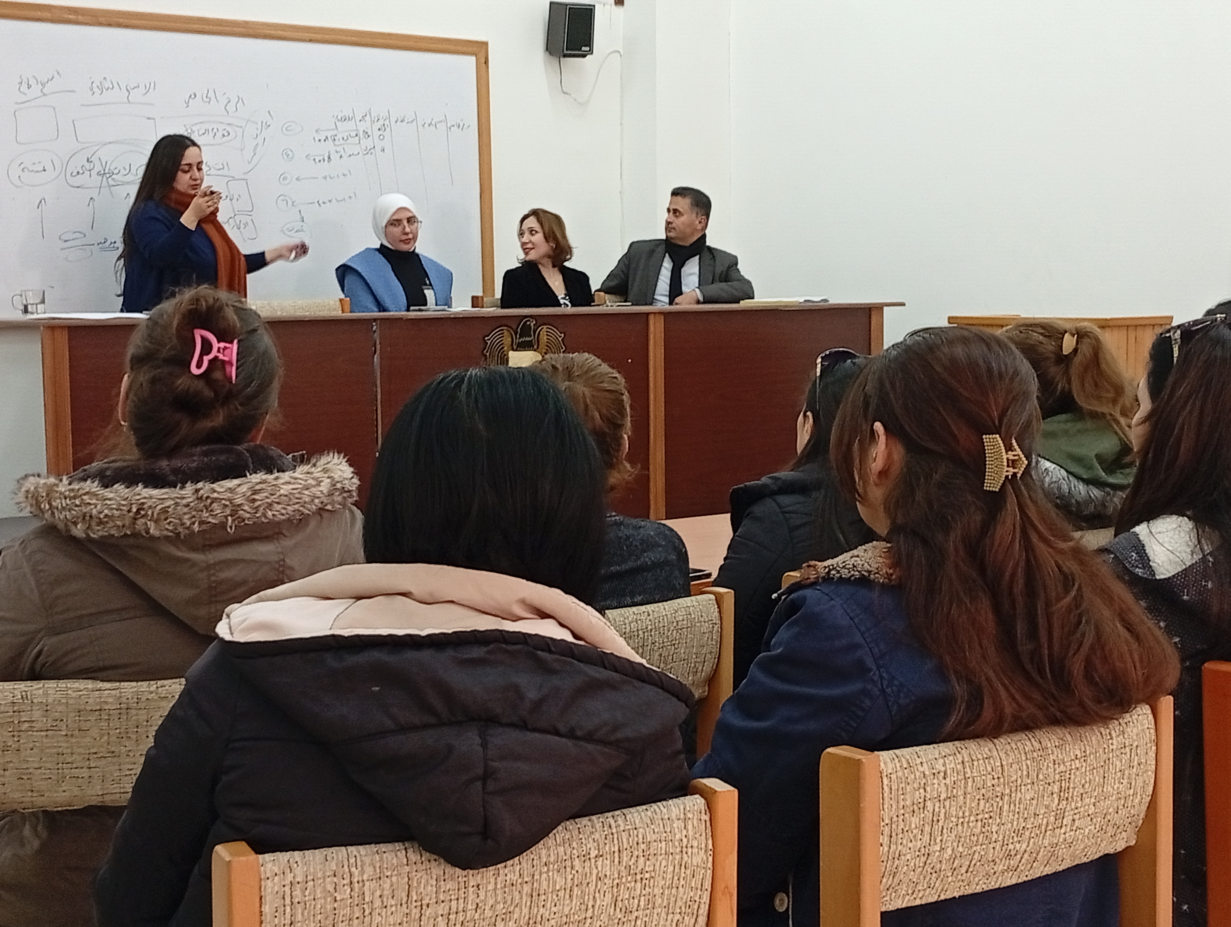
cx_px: 616
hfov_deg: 35.5
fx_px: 1923
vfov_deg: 27.1
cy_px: 464
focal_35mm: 54
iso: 273
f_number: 1.8
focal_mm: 3.98
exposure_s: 1/30
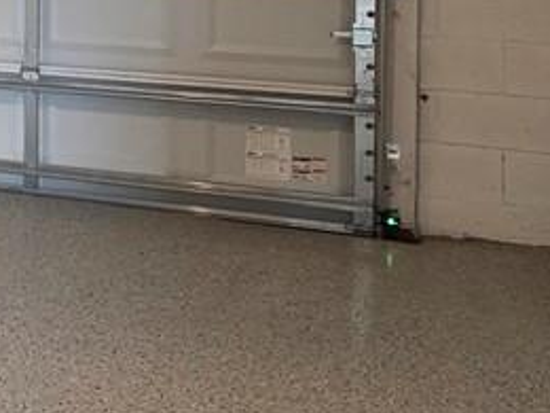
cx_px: -533
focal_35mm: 80
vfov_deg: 17.6
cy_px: -70
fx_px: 1271
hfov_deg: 17.7
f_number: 1.9
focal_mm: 2.2
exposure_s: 1/60
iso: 320
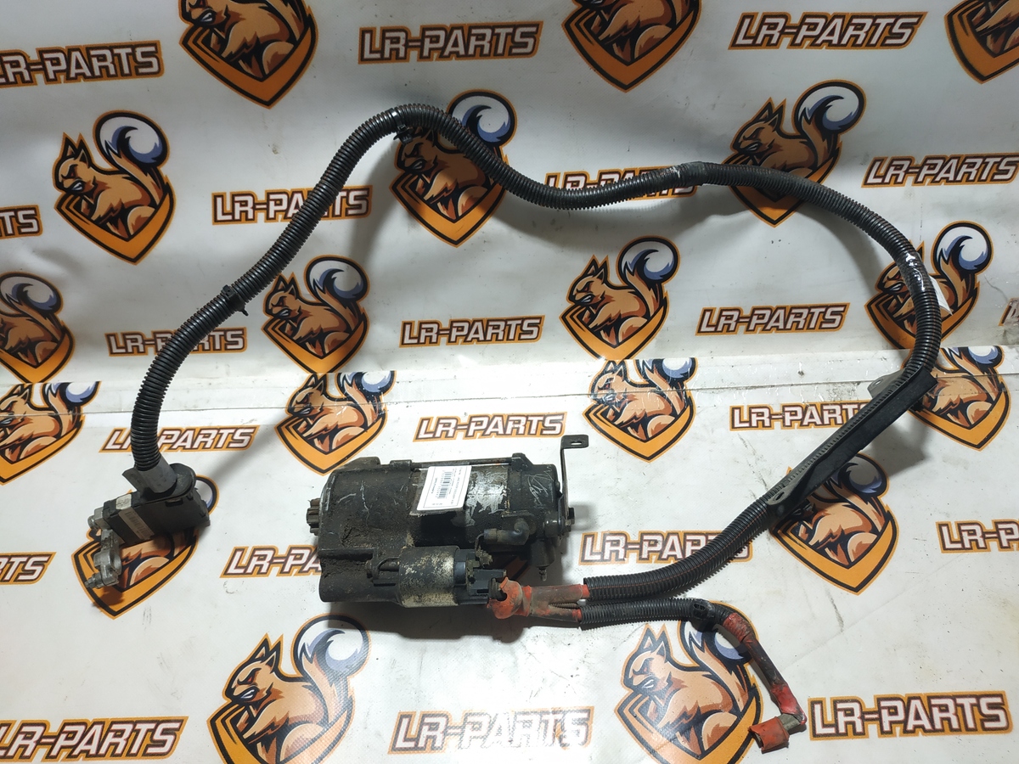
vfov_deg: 56.8
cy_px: 382
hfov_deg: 71.6
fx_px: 706
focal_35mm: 24
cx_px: 510
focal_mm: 3.94
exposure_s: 1/50
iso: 125
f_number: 1.9
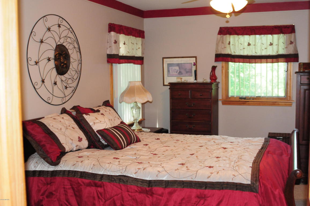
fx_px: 361
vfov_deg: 31.8
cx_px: 155
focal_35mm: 42
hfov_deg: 46.4
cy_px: 103
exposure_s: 1/60
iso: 1600
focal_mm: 28
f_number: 5.6
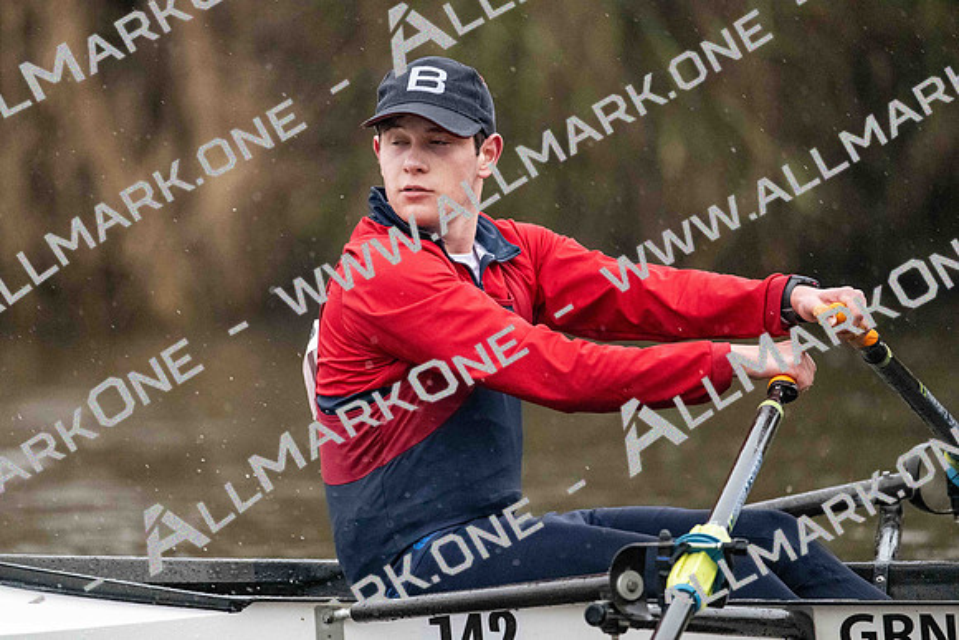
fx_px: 10658
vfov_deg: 3.4
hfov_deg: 5.2
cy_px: 320
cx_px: 480
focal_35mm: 400
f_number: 4.5
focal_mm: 400
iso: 12800
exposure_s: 1/1600
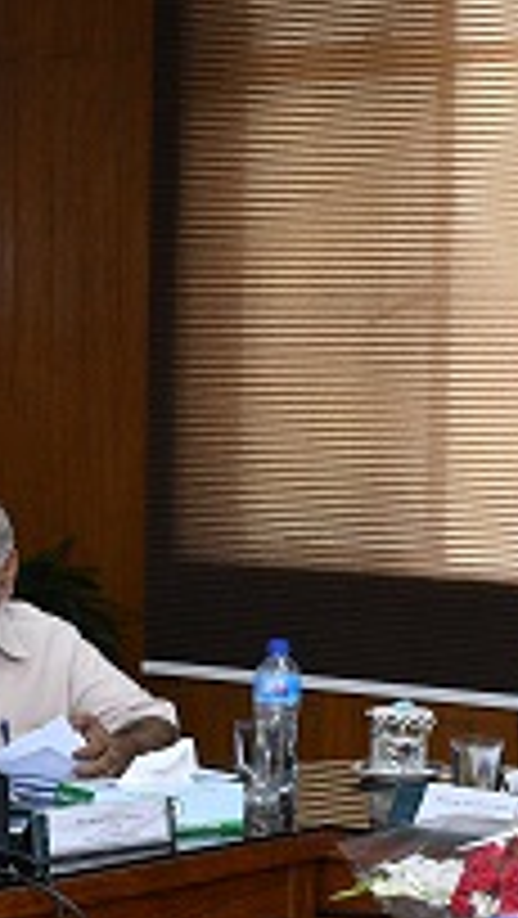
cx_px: -18
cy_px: 567
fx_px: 2998
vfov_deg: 17.4
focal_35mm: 123
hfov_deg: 9.8
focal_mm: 27
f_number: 8
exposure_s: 1/160
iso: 1600
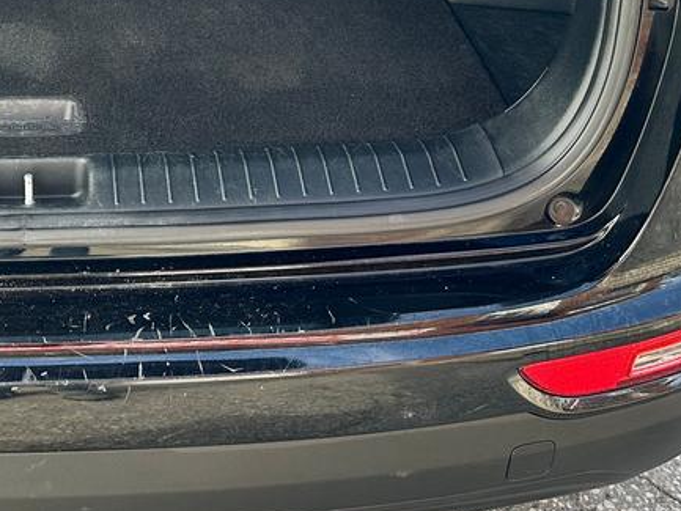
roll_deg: +0.0
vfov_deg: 19.8
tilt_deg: -26.8
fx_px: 1397
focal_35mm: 71
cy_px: -47
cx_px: 61
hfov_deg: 26.4
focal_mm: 6.86
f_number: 1.78
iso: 80
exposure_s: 1/189
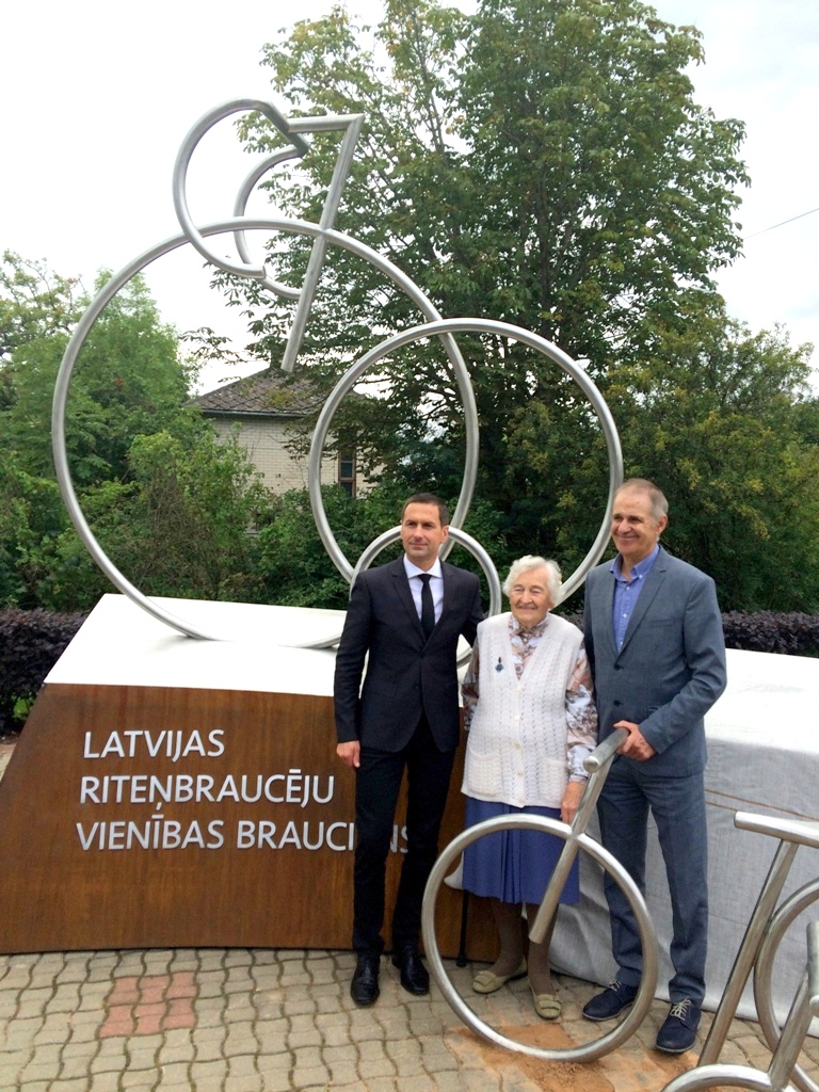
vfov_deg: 61.7
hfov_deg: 48.2
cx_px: 410
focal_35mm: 29
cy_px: 546
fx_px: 915
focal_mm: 4.15
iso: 32
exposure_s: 1/838
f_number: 2.2
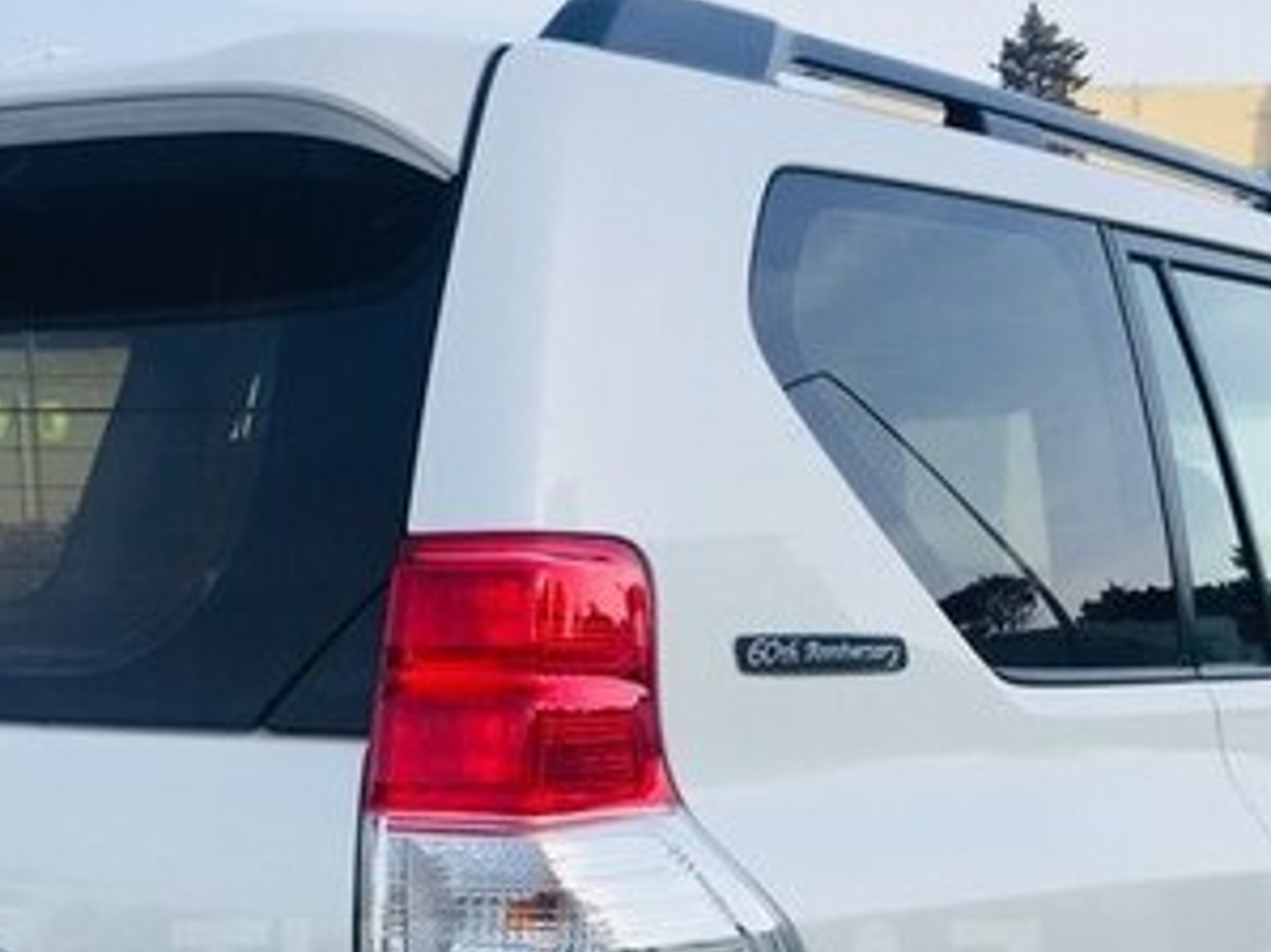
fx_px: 2349
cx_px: 608
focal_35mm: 64
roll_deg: -0.2
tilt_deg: -10.9
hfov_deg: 30.3
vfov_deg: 22.0
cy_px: 984
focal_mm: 4.15
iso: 32
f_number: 2.2
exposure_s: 1/1199
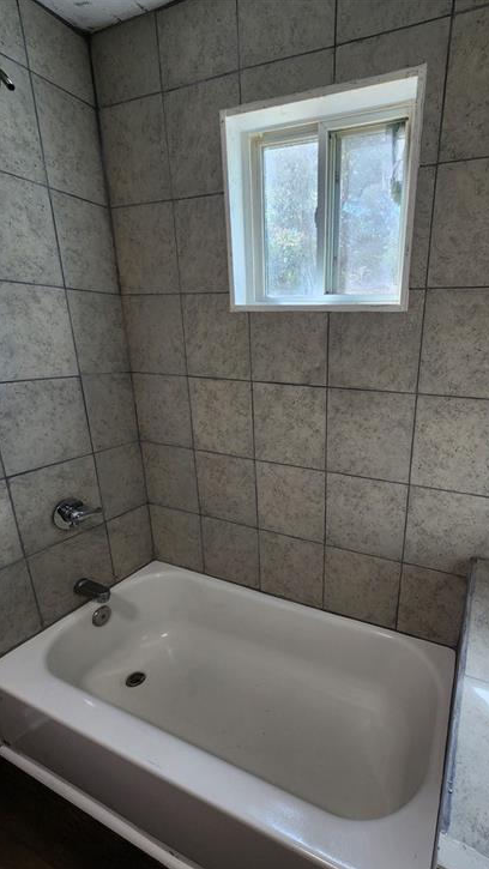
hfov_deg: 68.7
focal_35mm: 15
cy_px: 458
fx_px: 346
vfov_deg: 102.9
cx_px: 322
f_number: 2.2
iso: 80
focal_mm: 2.2
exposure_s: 1/120
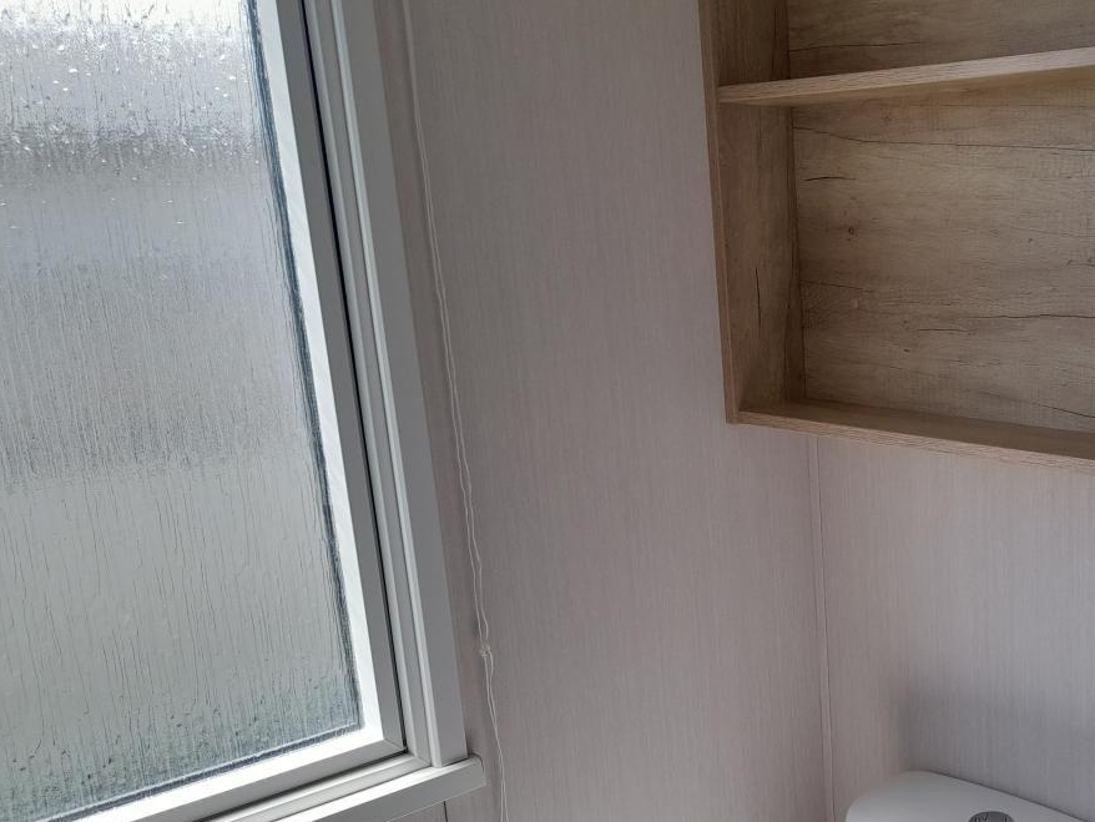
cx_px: 890
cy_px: 533
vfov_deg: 34.9
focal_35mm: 41
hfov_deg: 43.4
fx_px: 1297
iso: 25
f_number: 2
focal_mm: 4.6
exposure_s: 1/120
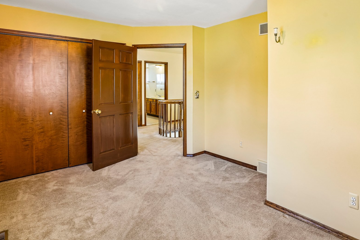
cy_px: 86
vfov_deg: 58.6
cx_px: 202
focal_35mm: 21
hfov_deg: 80.9
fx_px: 210
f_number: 8
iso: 400
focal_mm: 16
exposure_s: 1/4
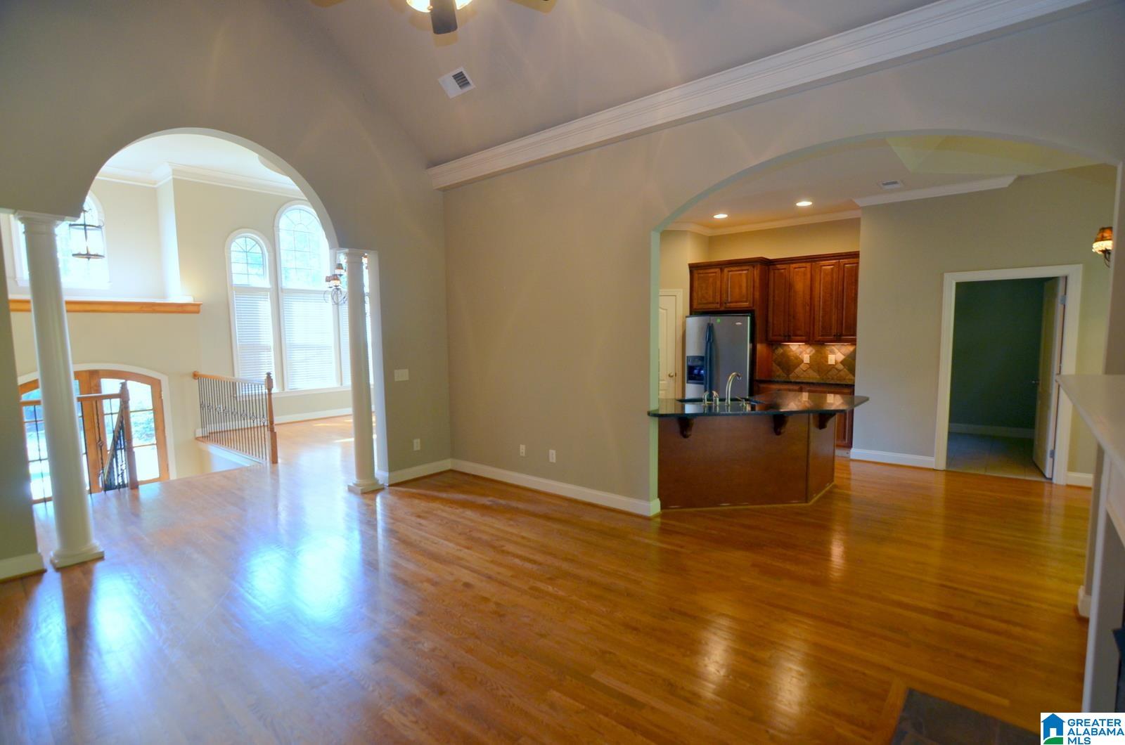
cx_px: 562
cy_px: 372
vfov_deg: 71.8
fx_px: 515
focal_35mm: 16
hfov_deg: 95.1
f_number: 4
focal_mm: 11
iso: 400
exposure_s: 1/60
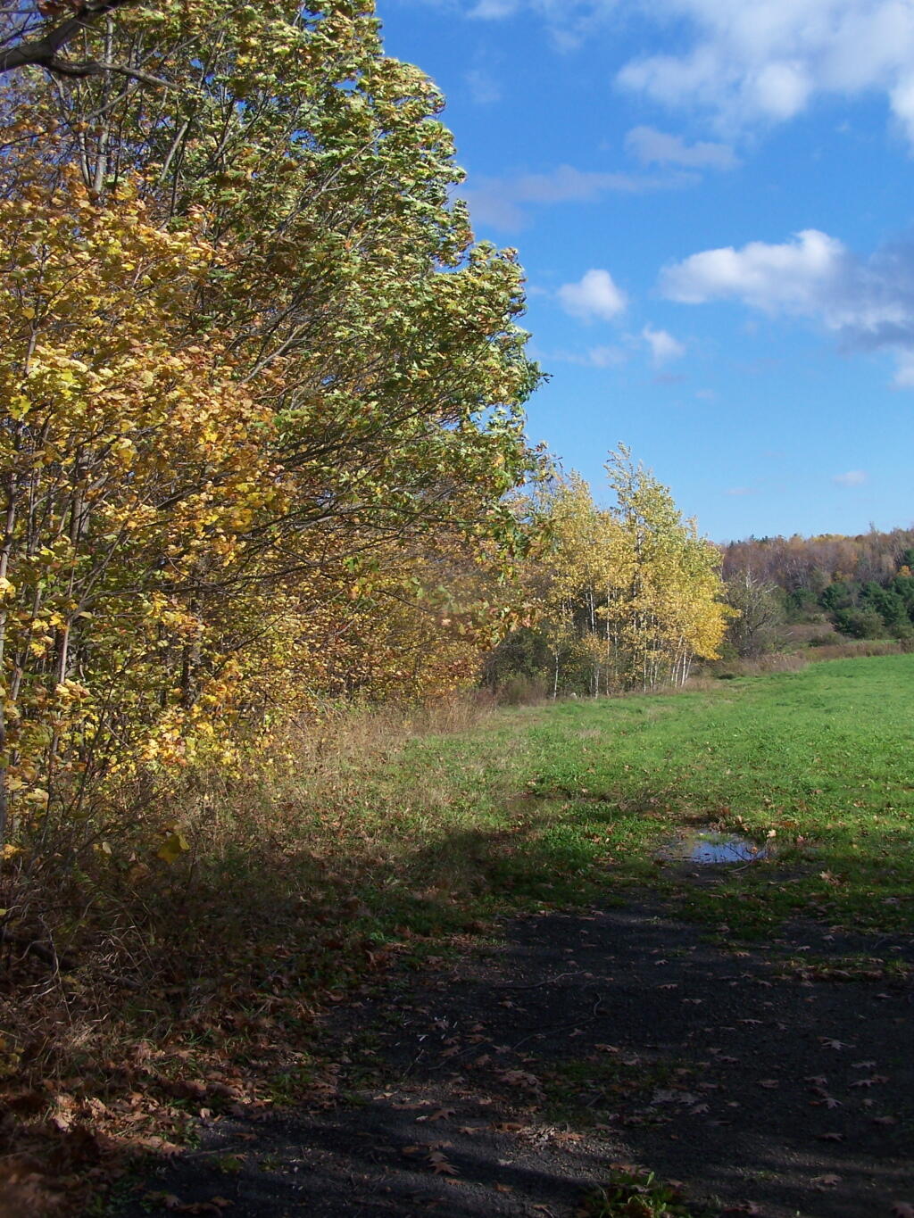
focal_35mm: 40
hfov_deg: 36.0
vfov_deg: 46.8
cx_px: 457
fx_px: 1408
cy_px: 609
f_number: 4
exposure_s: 1/640
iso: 80
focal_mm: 6.7
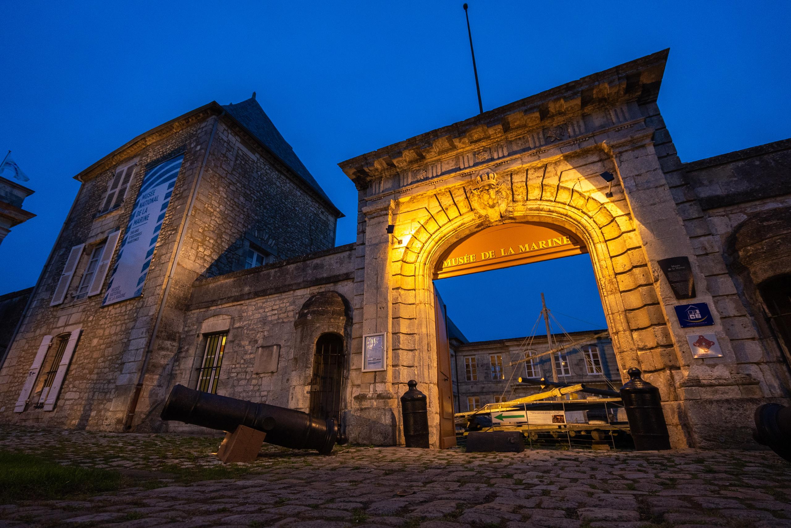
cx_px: 396
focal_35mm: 16
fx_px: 352
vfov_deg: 73.8
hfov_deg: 96.7
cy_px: 264
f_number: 4
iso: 2000
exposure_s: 1/100
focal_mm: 16
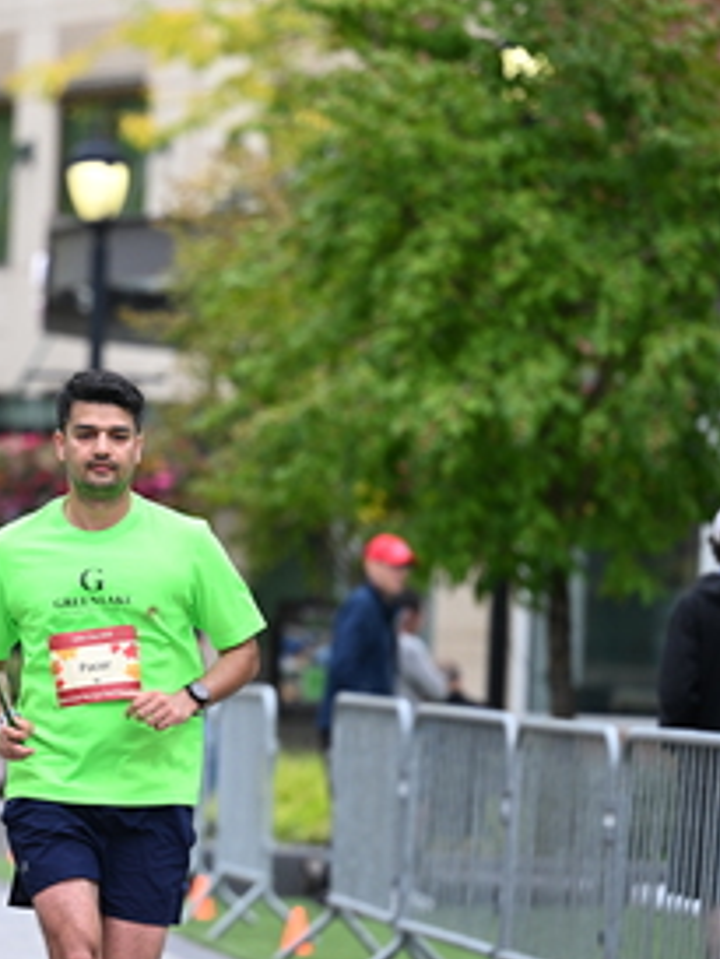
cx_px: 39
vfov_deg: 7.0
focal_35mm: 281
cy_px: 560
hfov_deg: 5.3
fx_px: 7787
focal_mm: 145
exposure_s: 1/2000
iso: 640
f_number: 2.8
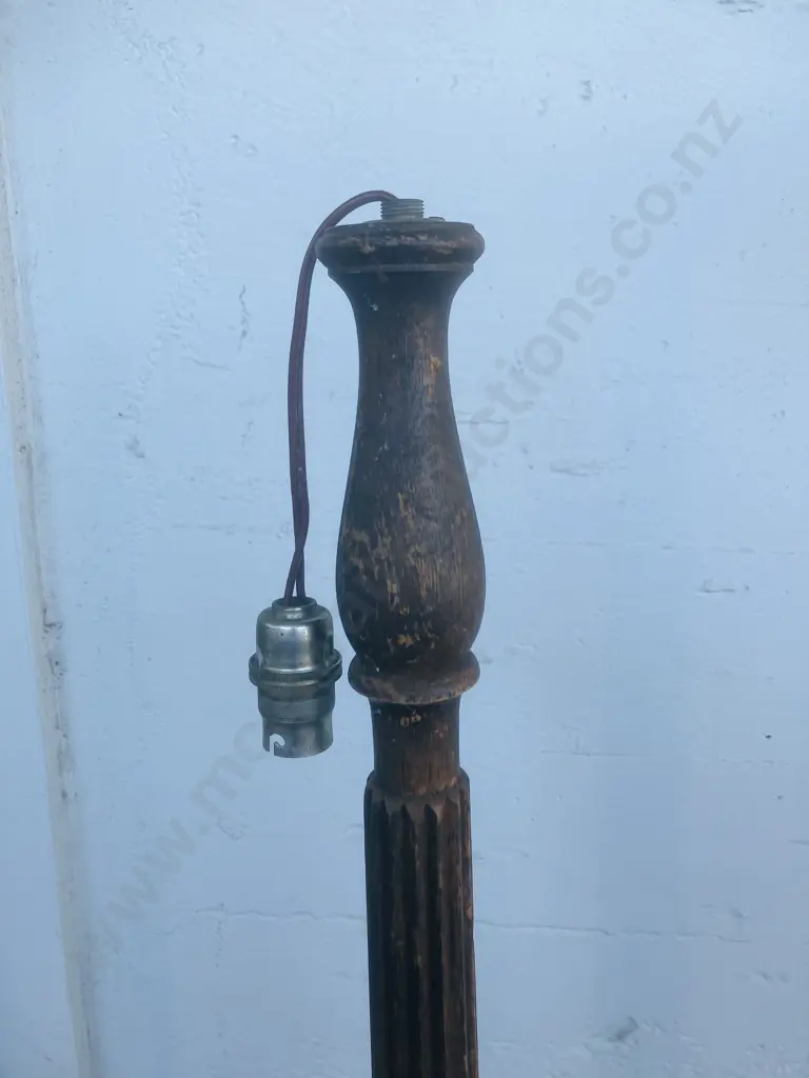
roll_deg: -1.9
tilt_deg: -17.4
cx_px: 404
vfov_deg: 63.4
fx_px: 873
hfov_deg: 49.7
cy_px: 539
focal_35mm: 28
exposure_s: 1/121
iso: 40
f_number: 1.8
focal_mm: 3.99
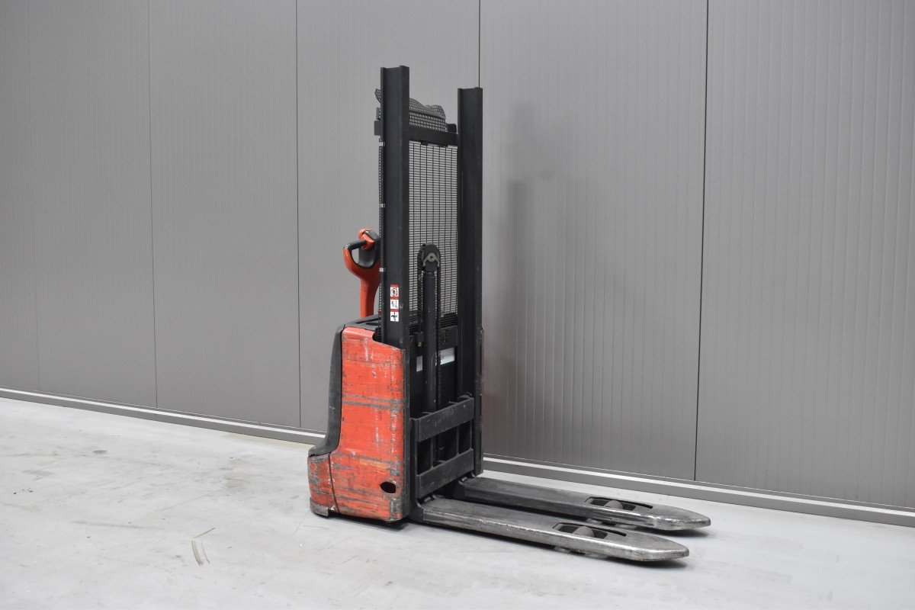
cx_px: 458
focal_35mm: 34
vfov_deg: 38.4
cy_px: 305
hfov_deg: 55.1
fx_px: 877
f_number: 5
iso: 1600
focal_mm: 23
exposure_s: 1/40
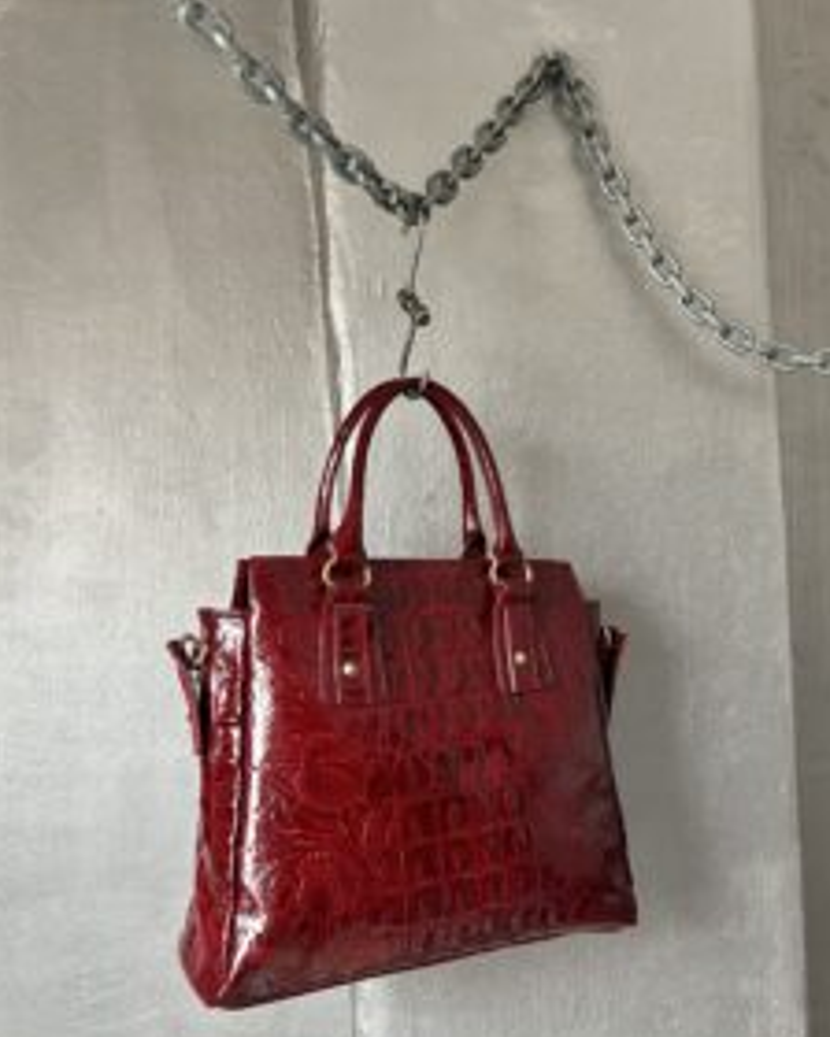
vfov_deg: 55.6
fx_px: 983
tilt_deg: +0.7
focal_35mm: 32
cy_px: 557
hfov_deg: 45.7
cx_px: 469
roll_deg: +0.0
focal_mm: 5.7
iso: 200
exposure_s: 1/60
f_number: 1.5
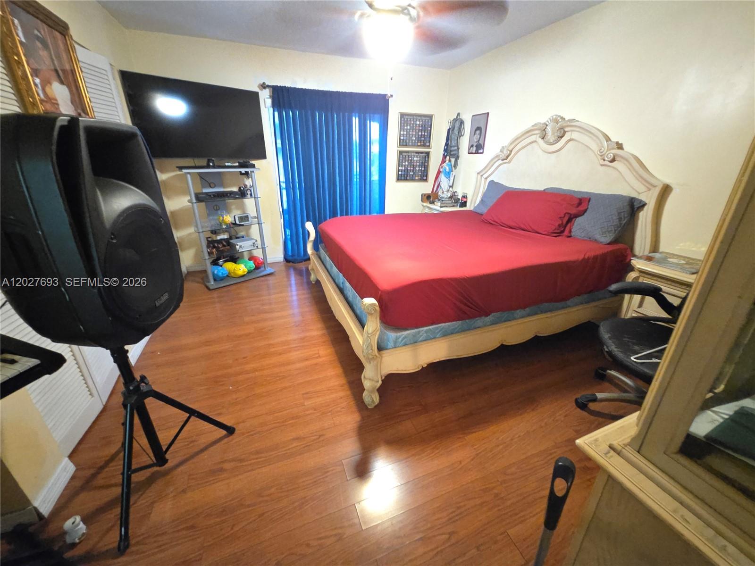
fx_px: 284
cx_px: 378
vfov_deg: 89.9
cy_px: 283
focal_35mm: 13
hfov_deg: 106.2
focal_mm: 1.7
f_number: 2.2
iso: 3200
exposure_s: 1/15
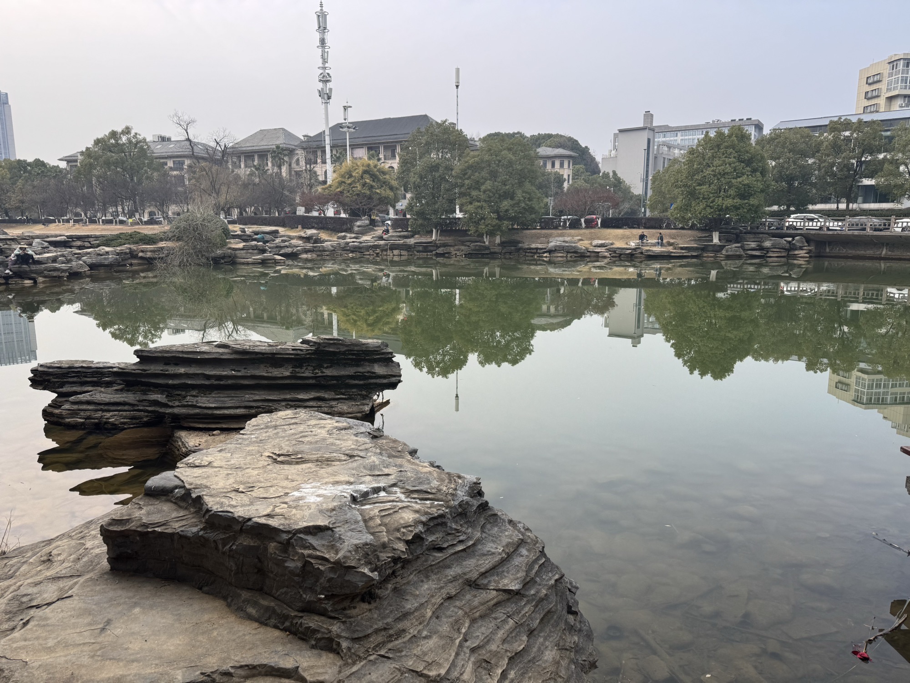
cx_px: 455
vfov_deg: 56.8
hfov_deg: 71.6
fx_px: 631
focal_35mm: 24
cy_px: 342
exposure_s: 1/980
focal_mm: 6.76
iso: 80
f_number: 1.78
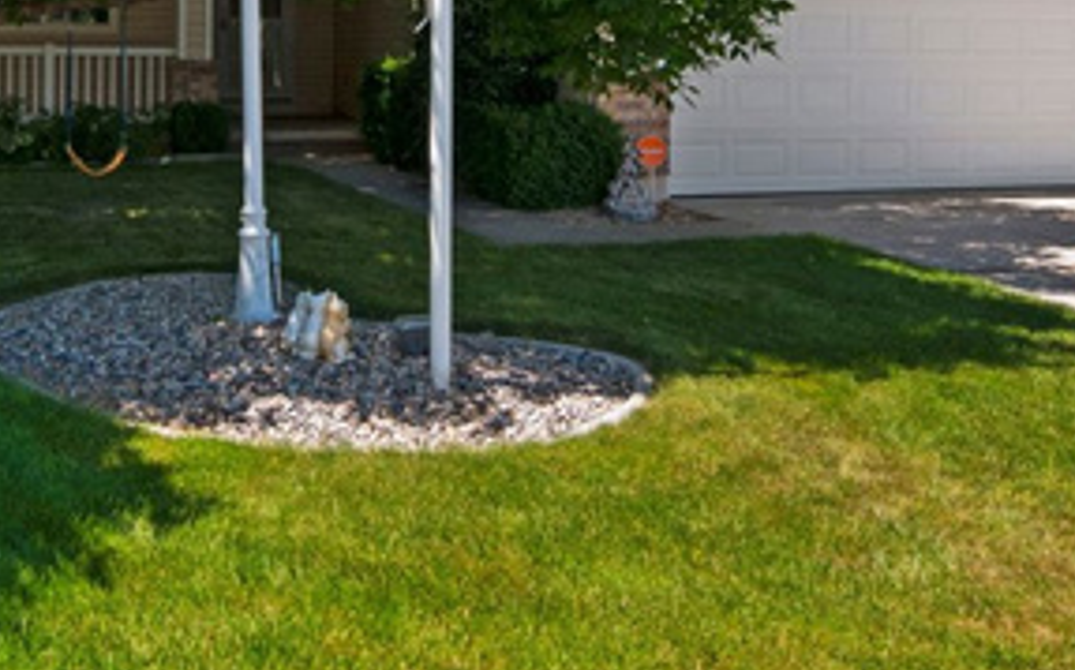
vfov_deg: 29.1
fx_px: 1200
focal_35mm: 41
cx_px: 352
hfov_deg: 47.4
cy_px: -11
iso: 100
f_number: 5.6
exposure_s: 1/125
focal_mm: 12
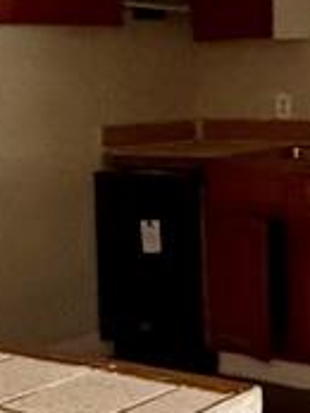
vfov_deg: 23.2
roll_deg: -0.4
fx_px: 990
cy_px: 86
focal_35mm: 83
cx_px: 479
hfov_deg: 16.1
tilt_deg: -2.7
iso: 1250
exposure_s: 1/60
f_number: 2.2
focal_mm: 2.22
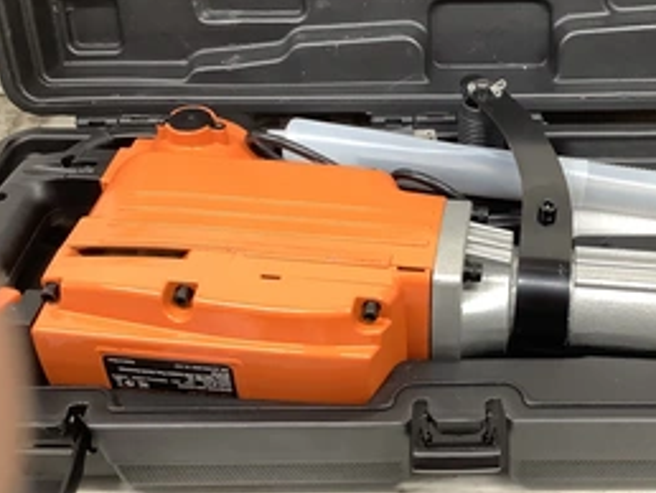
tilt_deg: -37.6
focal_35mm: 48
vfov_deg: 30.2
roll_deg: +2.0
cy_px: 191
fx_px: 910
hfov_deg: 38.8
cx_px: 473
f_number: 2.4
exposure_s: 1/60
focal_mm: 3.3
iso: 100
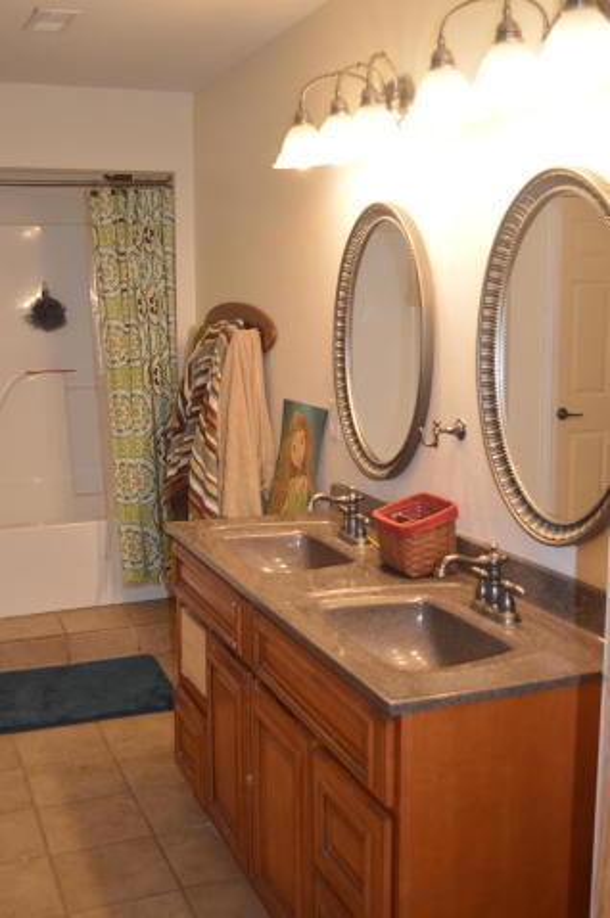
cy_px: 459
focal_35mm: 39
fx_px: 994
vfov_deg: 49.6
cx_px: 305
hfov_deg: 34.1
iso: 400
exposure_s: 1/60
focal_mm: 26
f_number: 4.2
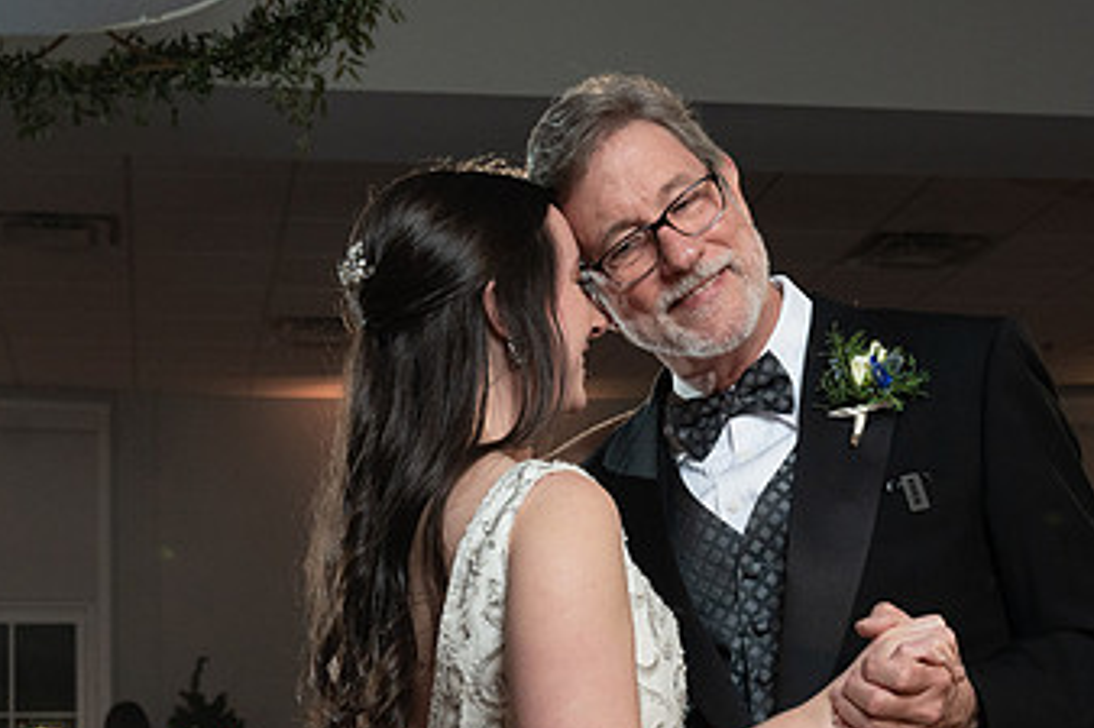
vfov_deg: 17.3
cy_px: 624
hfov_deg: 26.0
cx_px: 581
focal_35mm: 78
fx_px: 2369
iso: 2000
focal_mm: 39
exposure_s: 1/200
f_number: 5.6
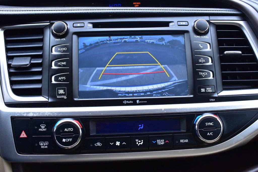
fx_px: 290
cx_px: 129
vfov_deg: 33.0
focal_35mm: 40
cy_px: 86
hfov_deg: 47.9
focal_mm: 27
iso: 400
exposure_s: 1/60
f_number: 8
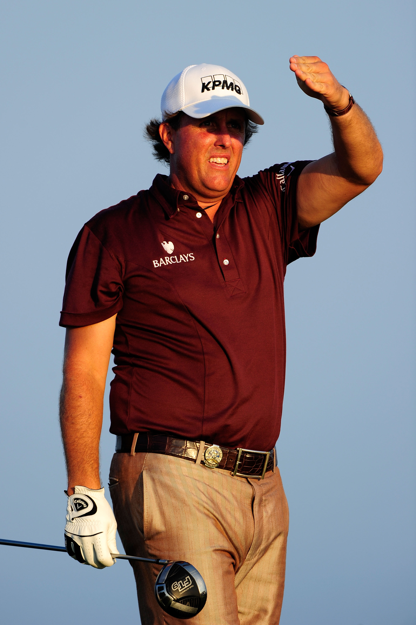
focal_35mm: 500
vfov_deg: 4.1
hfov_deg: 2.7
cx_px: 208
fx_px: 8677
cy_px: 312
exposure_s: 1/800
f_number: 5
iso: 250
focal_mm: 500
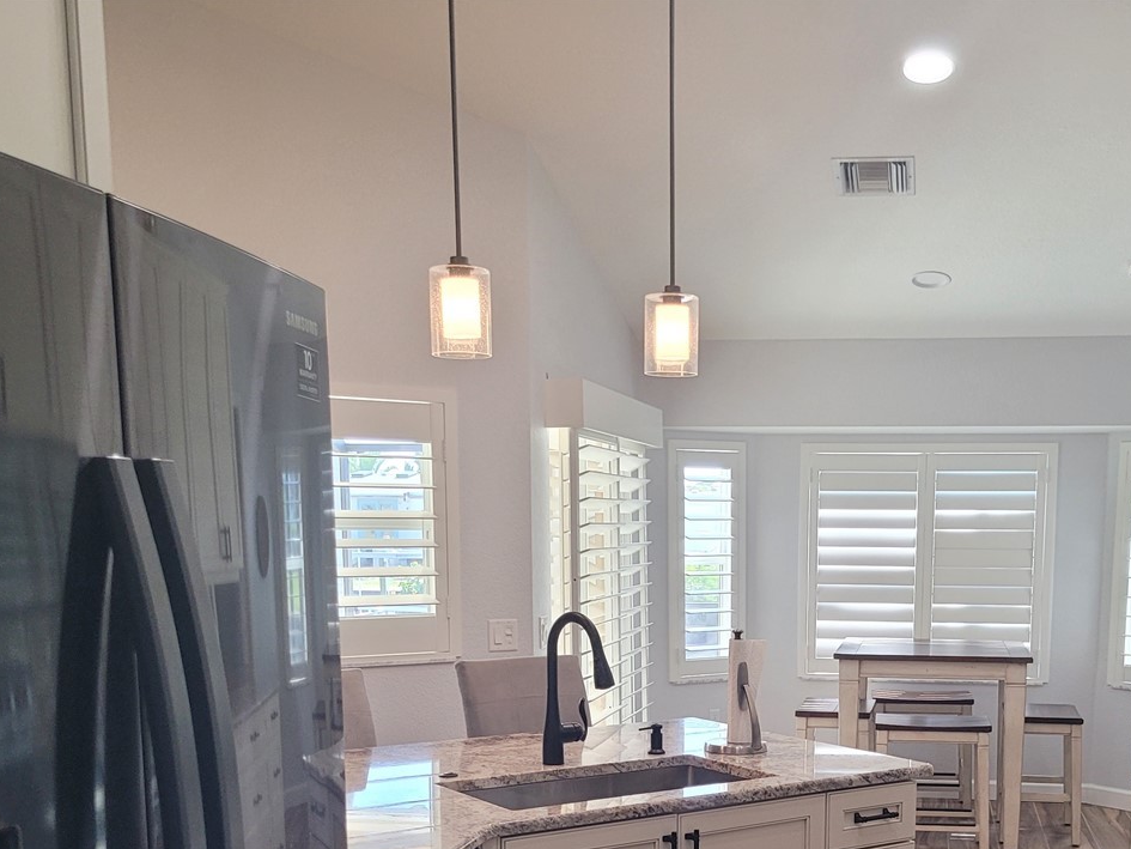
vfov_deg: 31.7
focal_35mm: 44
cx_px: 724
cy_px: 716
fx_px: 1438
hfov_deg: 42.5
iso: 160
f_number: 1.8
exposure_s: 1/120
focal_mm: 5.4
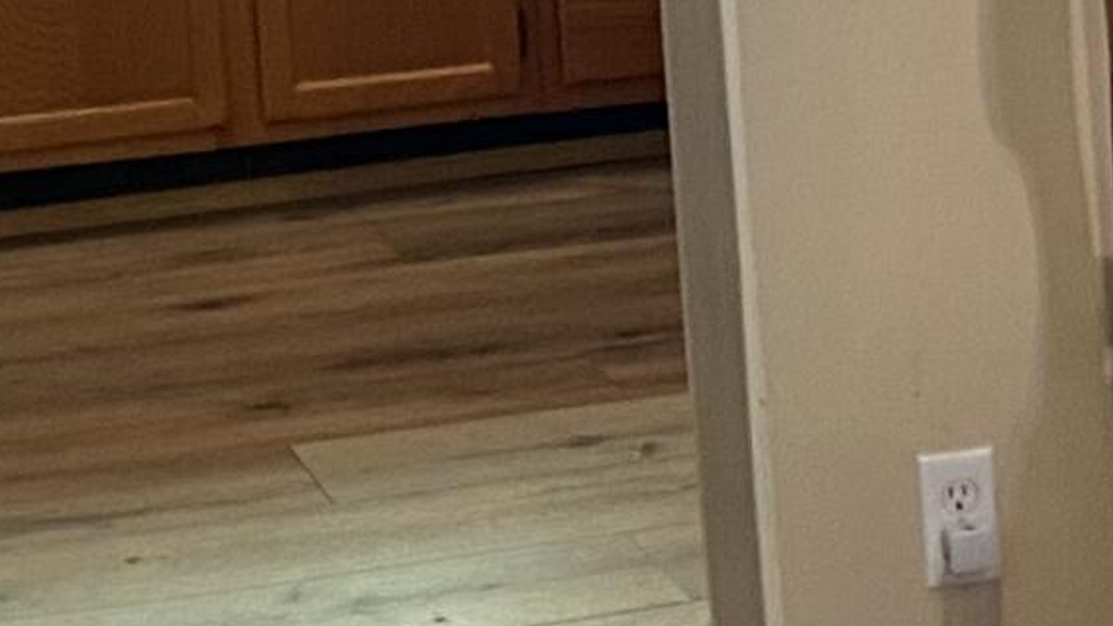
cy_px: -828
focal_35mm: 150
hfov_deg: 14.2
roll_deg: +3.9
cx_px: 135
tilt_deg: +0.0
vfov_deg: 7.6
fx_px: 4427
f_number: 1.8
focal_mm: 4.25
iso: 250
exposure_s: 1/60
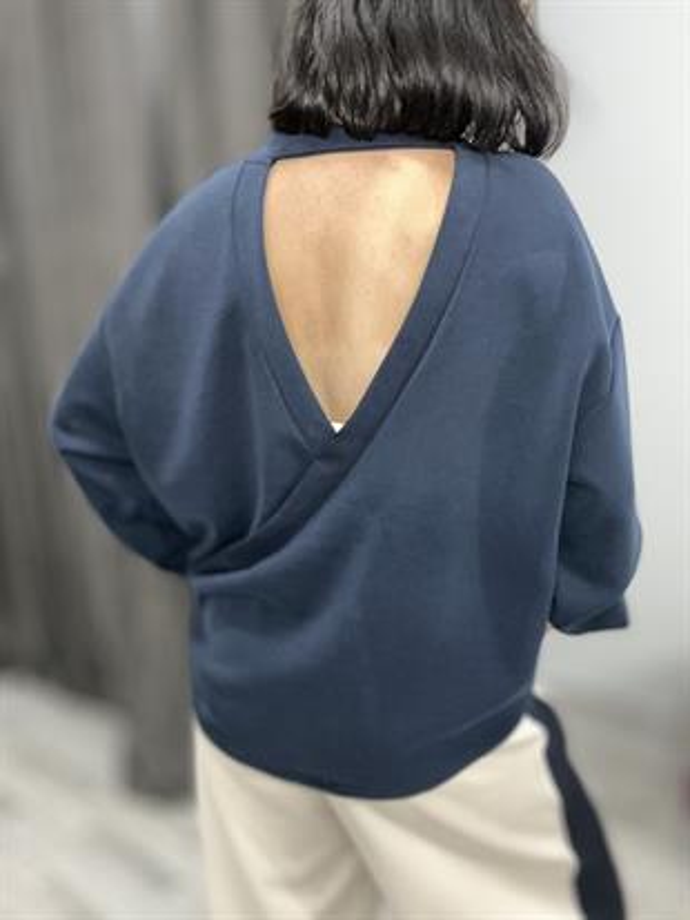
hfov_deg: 46.8
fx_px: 797
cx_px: 345
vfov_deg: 59.9
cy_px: 460
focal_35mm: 30
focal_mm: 2.69
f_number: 1.9
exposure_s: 1/50
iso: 200
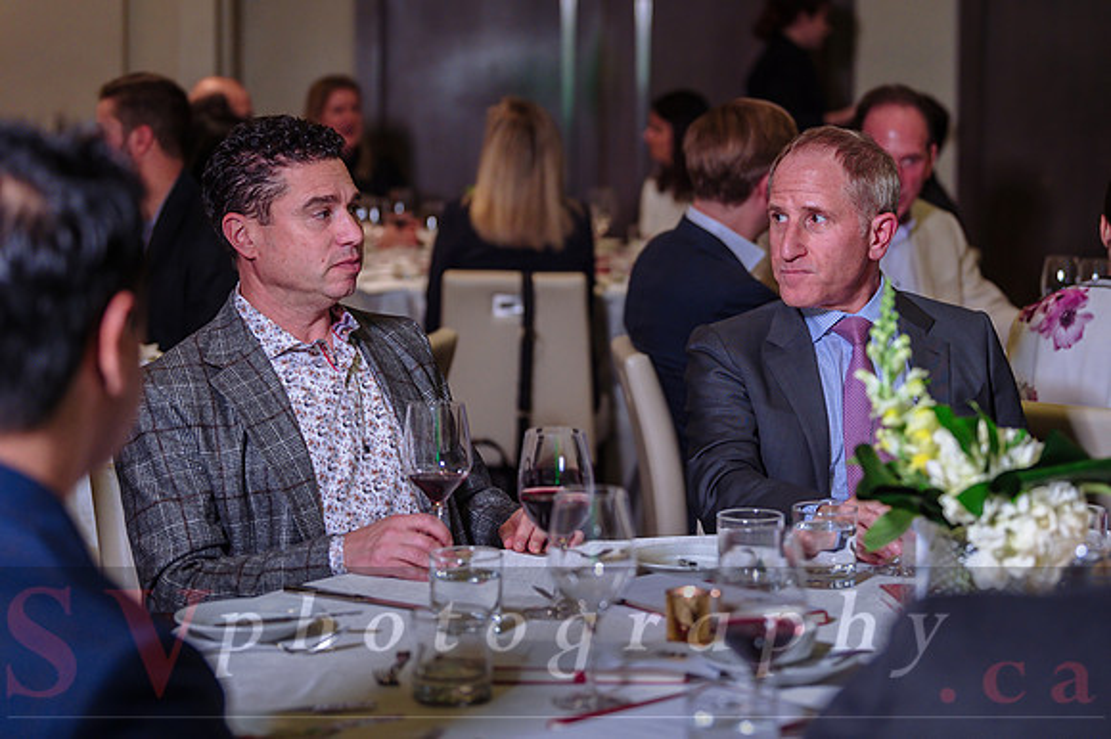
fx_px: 2741
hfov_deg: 22.9
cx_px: 633
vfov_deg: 15.4
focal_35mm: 89
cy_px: 318
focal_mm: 78
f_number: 2.8
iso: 1600
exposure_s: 1/160
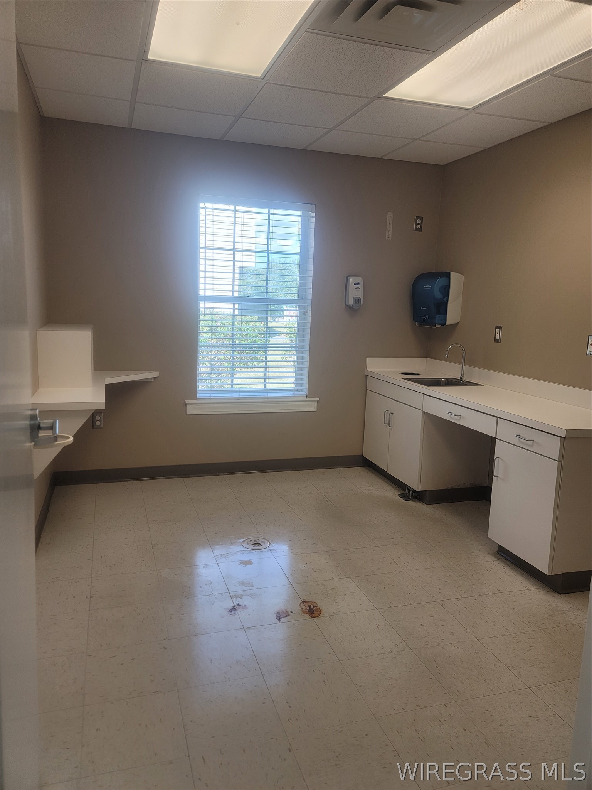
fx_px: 570
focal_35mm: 25
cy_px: 395
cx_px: 296
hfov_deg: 54.9
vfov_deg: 69.4
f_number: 1.8
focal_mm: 7
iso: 25
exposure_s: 1/120
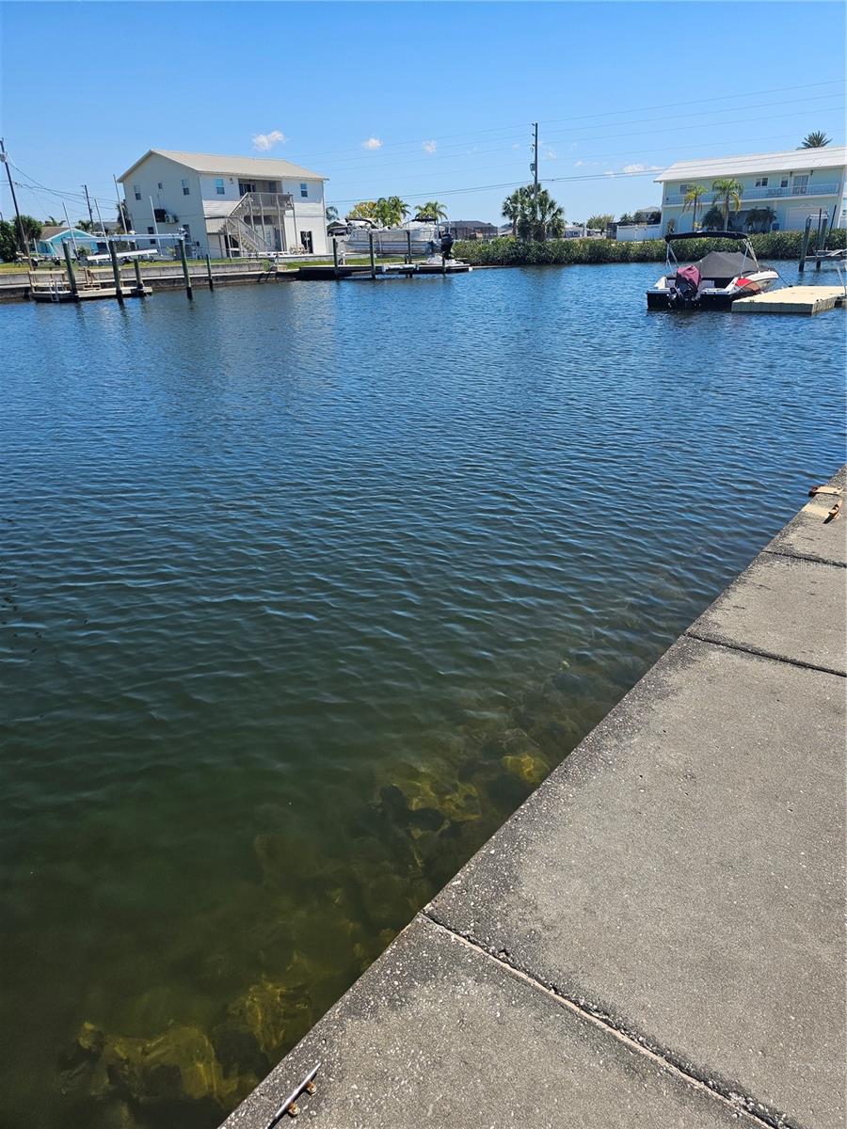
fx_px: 750
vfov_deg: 73.9
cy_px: 564
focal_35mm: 23
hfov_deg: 58.9
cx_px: 424
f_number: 1.7
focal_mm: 6.3
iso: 32
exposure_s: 1/2000
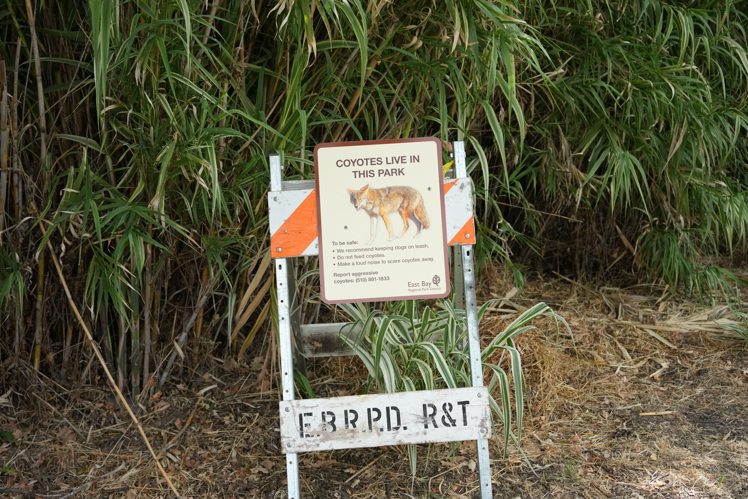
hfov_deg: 36.9
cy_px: 250
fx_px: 1122
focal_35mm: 54
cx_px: 374
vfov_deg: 25.1
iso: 800
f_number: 4.5
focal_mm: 54
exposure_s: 1/1250
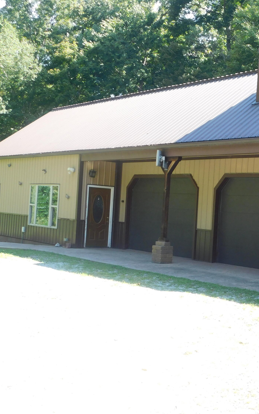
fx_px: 576
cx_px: 243
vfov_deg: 39.6
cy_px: 207
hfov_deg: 24.5
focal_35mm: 51
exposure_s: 1/160
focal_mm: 6.3
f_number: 3.5
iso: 125
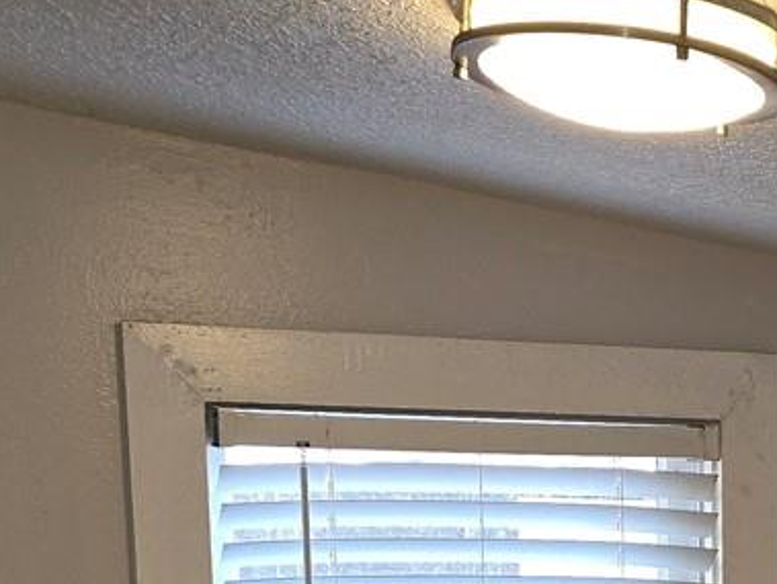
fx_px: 2179
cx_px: 884
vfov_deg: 13.9
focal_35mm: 97
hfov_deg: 19.3
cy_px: 977
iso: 100
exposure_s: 1/60
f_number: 1.7
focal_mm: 6.3
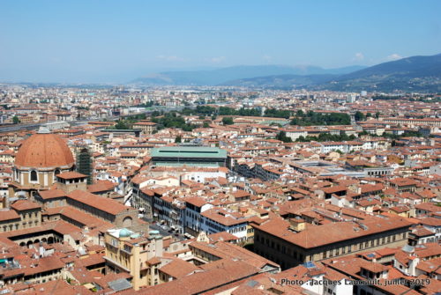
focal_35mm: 40
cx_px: 220
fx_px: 497
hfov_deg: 47.9
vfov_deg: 33.1
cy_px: 148
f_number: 9
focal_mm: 27
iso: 100
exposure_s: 1/320
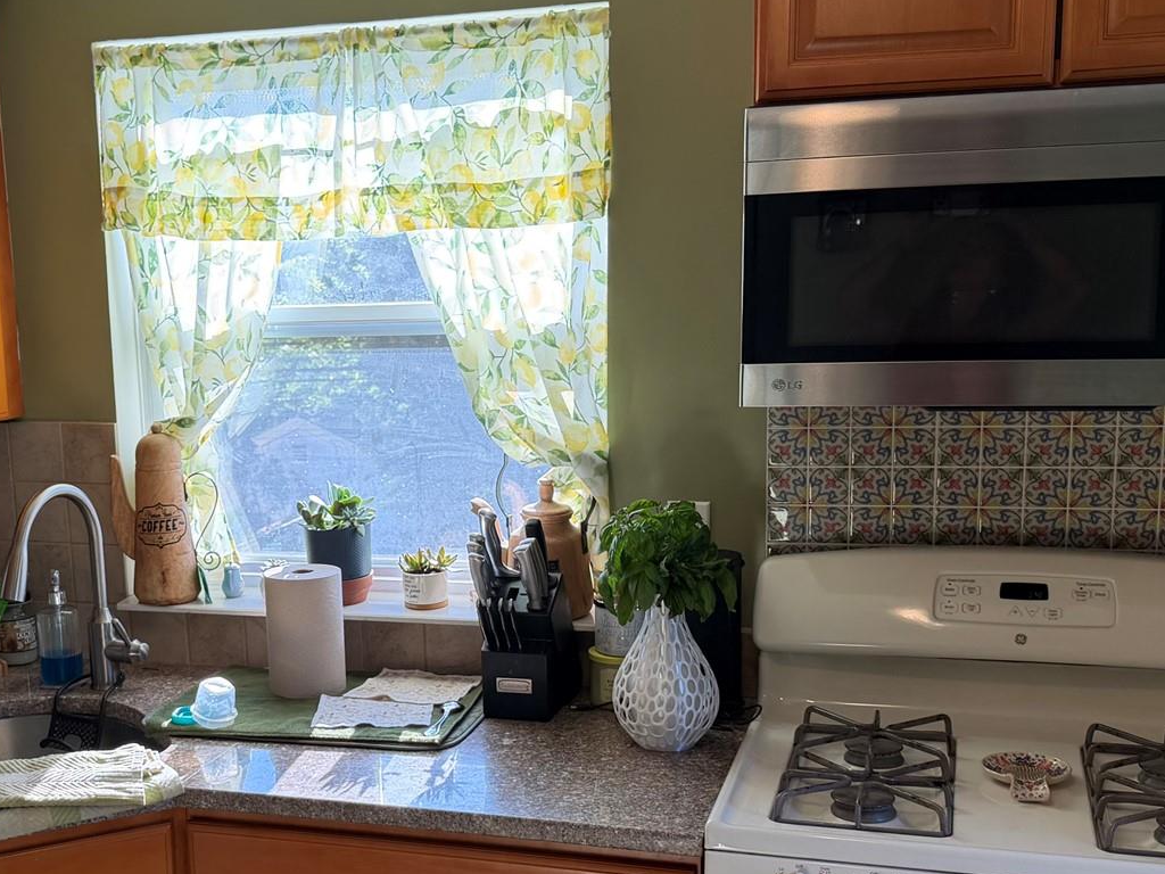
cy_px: 551
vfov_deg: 30.1
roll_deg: +2.5
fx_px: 1615
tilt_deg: -12.0
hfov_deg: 39.0
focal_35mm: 48
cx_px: 354
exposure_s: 1/240
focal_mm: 6.76
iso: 80
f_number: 1.78
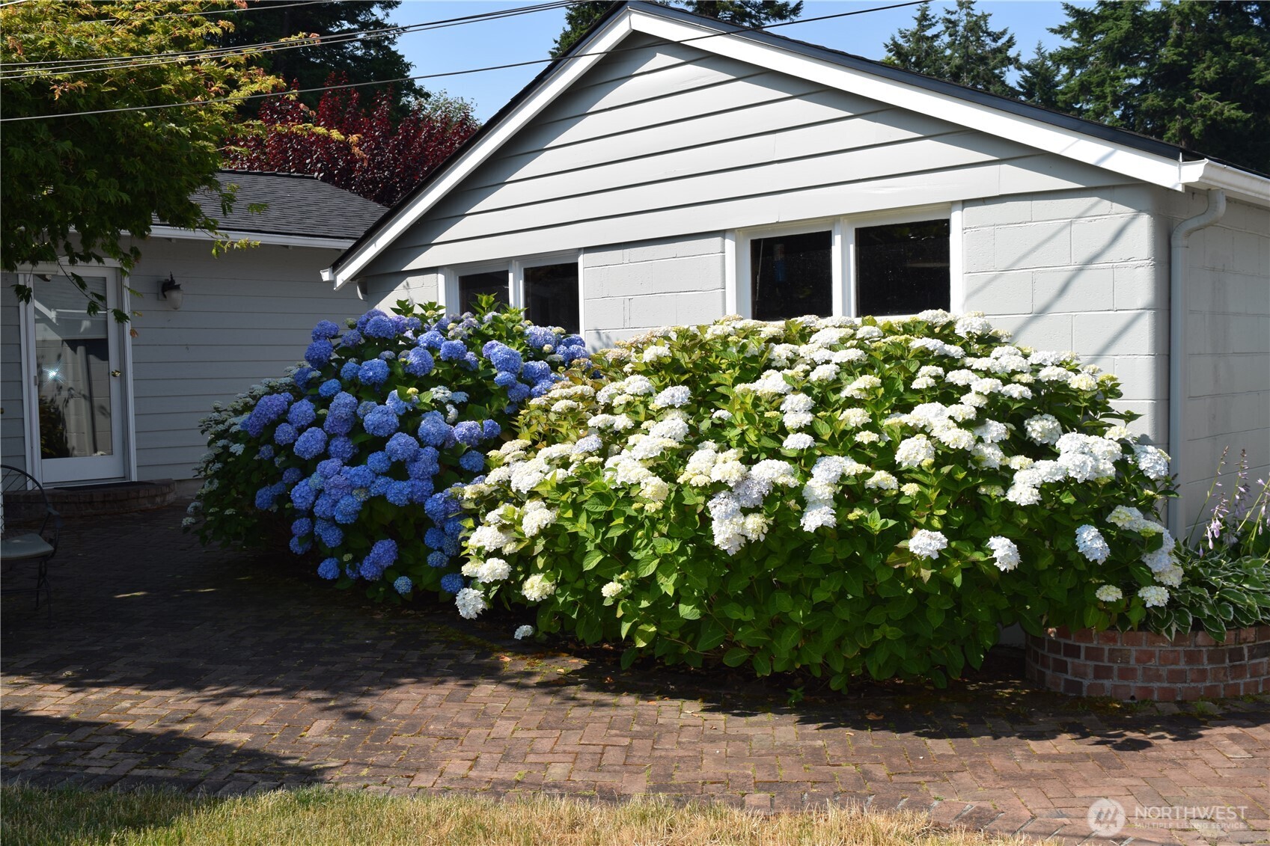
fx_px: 1270
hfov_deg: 53.1
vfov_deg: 36.9
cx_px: 635
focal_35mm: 36
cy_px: 423
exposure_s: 1/200
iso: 100
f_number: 9
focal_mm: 24
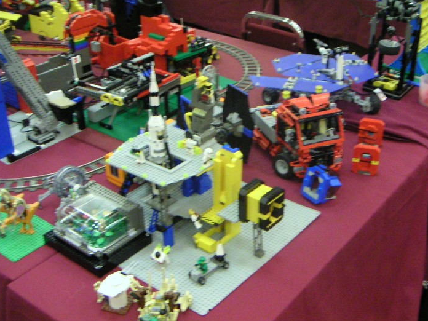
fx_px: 569
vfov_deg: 31.5
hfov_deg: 41.2
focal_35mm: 46
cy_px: 173
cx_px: 239
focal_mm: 5.3
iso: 400
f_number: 2.9
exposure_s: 1/15
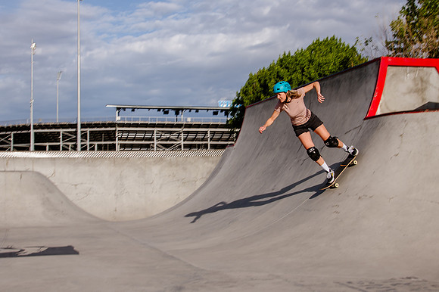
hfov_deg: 36.8
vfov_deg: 25.0
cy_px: 133
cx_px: 206
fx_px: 659
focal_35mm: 54
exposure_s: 1/160
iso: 200
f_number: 13
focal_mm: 34
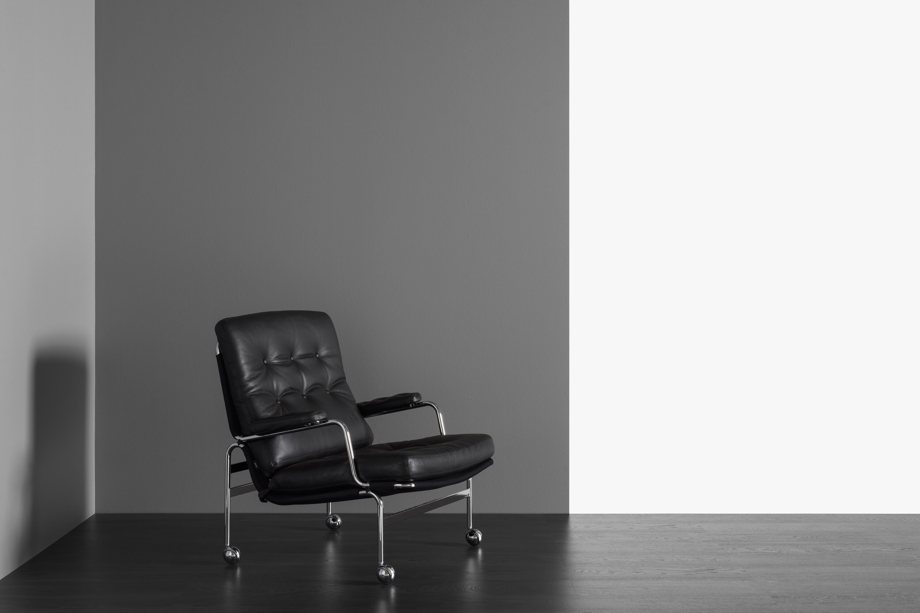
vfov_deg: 27.0
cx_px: 460
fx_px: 1278
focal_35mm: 50
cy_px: 306
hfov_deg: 39.6
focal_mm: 50
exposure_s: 1/100
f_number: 9
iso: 100
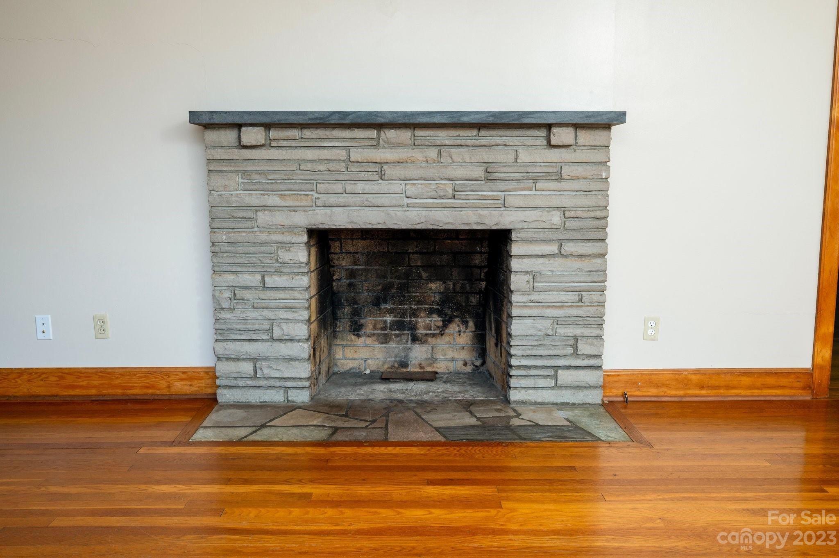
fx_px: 699
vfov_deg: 43.5
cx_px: 420
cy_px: 279
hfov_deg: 62.0
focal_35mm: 30
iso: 200
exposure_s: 1/60
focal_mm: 30
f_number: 8
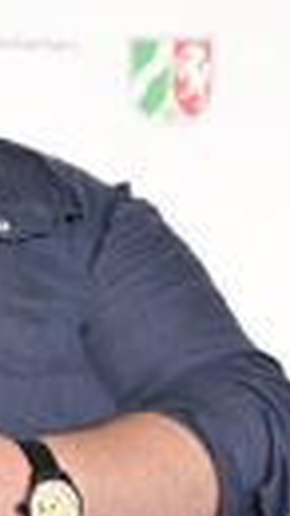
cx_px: -215
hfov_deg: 6.2
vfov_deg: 11.1
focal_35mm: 193
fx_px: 2642
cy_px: 445
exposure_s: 1/250
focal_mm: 60
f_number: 2.8
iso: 640
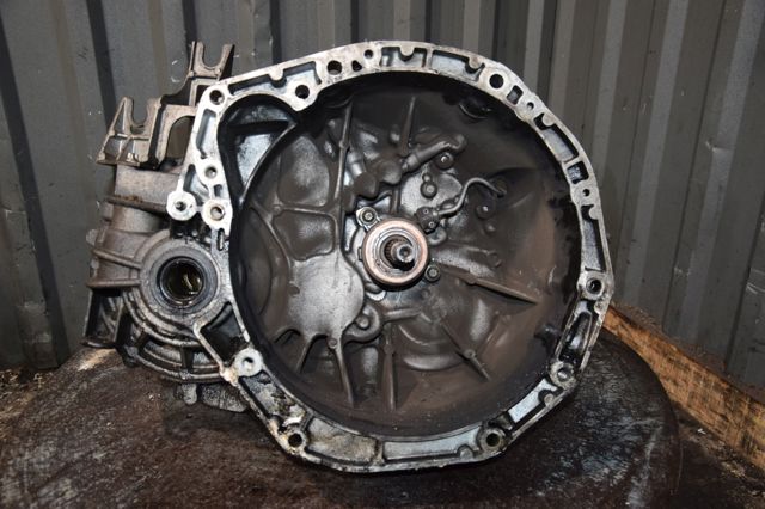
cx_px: 382
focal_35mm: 36
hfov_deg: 53.2
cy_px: 254
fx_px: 765
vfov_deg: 36.8
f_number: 5
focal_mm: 24
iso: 800
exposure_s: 1/60
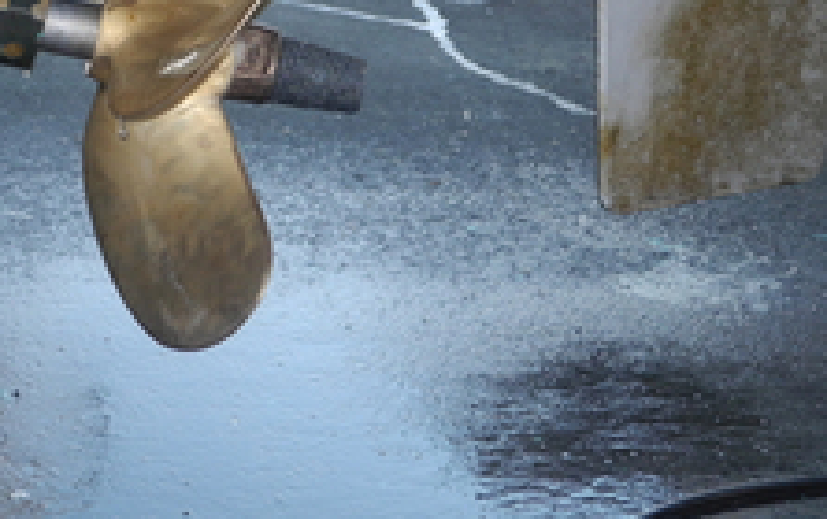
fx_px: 2121
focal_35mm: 94
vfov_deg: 13.6
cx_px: 341
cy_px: -67
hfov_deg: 22.0
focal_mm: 9.7
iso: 100
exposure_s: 1/314
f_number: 3.2
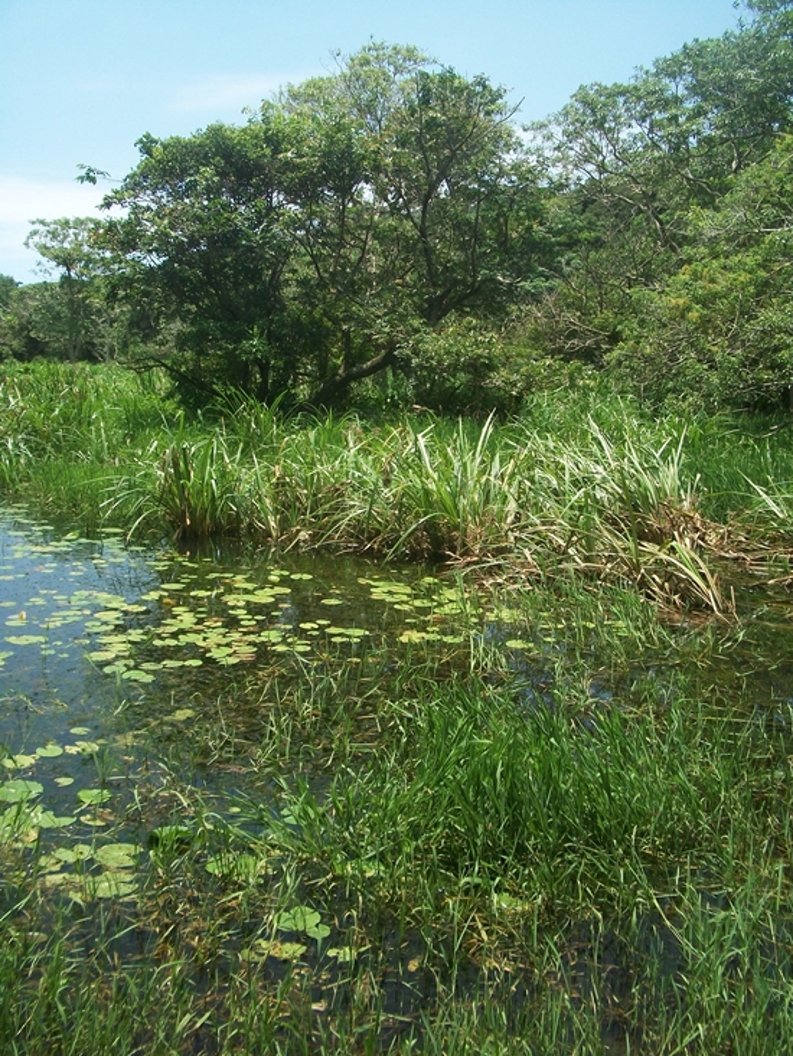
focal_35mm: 32
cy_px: 528
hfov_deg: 44.2
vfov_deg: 56.8
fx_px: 977
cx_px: 396
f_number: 5.5
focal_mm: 5.7
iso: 80
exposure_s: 1/250
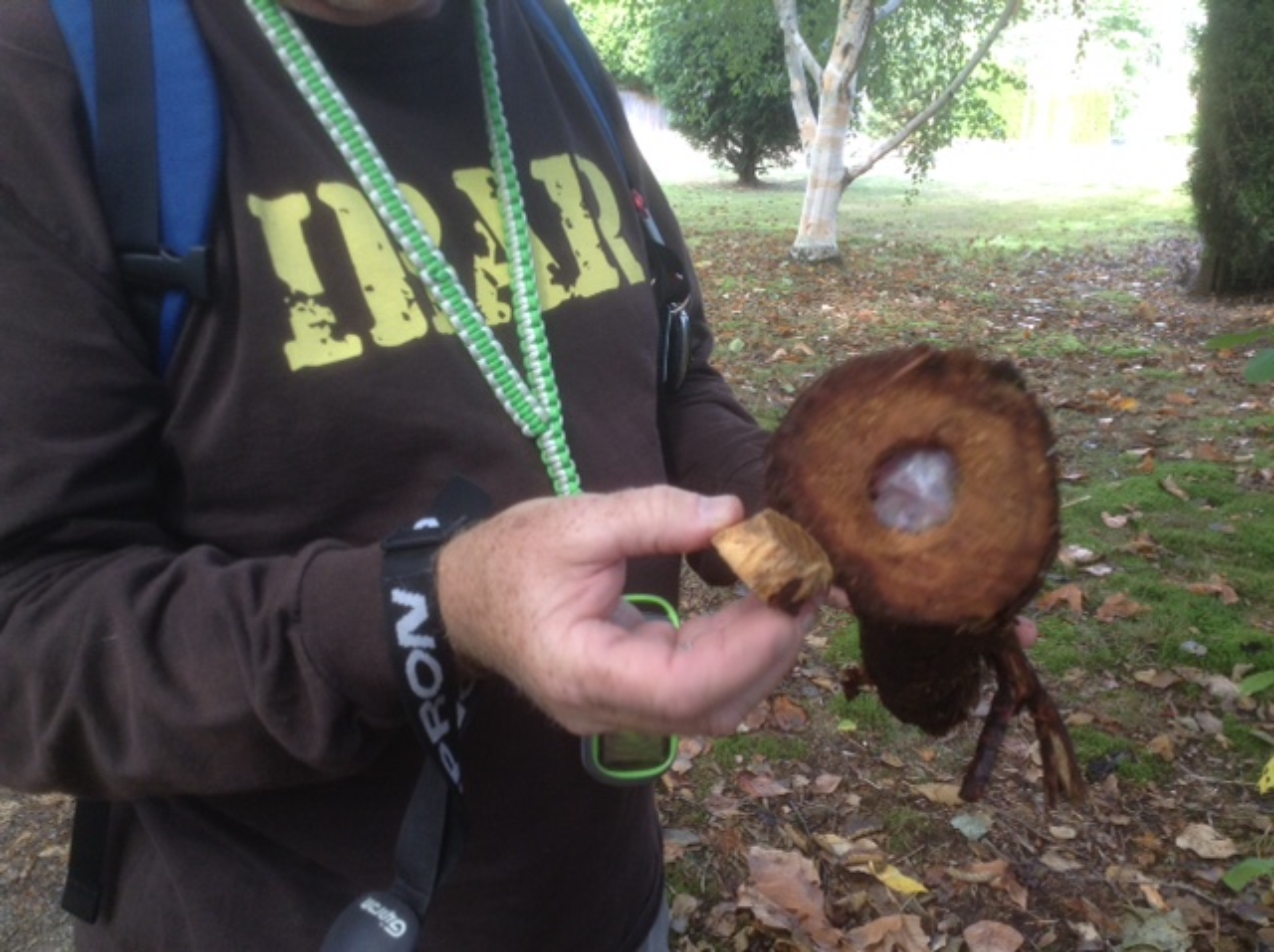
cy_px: 476
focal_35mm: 33
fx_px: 1213
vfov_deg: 42.8
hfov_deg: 55.4
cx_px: 637
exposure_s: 1/40
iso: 32
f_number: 2.4
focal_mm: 3.3
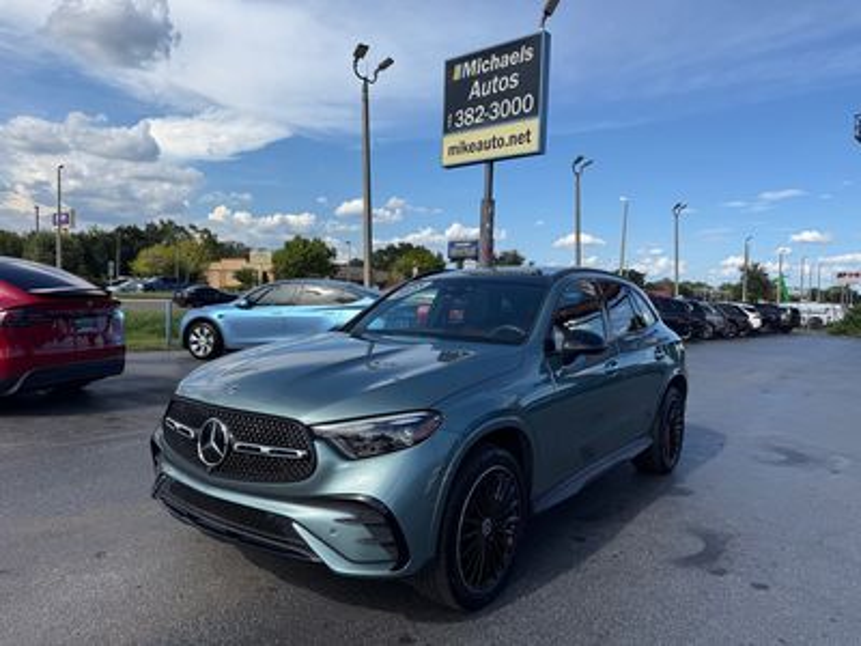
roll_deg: -0.2
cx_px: 430
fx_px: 597
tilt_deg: +0.0
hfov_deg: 71.6
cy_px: 323
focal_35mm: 24
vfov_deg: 56.8
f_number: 1.78
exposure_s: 1/4167
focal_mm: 6.76
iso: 80
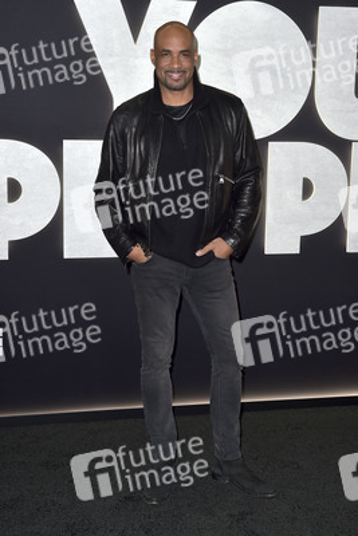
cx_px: 179
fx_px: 715
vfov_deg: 41.1
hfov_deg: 28.1
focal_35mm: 48
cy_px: 268
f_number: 6.3
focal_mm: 48
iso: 500
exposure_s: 1/250
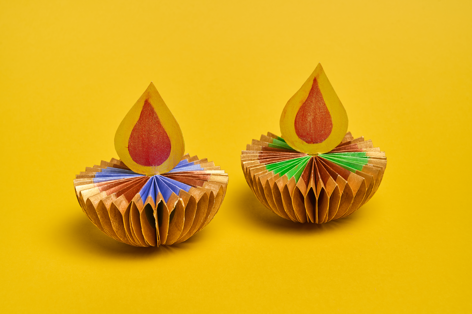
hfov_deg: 28.8
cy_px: 157
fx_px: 918
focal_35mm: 70
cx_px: 236
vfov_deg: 19.5
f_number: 13
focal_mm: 70
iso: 250
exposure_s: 1/100
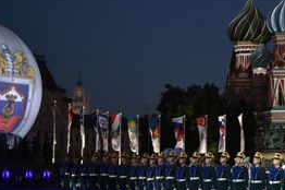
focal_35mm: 107
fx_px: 846
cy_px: 55
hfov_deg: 18.5
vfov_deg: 12.7
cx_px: 307
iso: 2500
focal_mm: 40
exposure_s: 1/320
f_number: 2.8
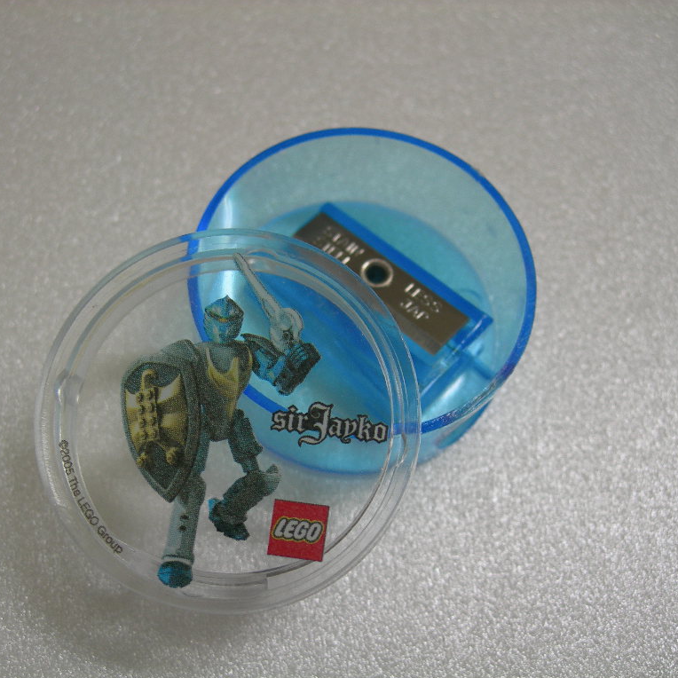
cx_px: 304
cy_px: 340
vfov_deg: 37.6
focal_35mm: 45
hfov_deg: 37.5
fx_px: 997
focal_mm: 7.8
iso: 50
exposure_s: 1/10.3
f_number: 2.8
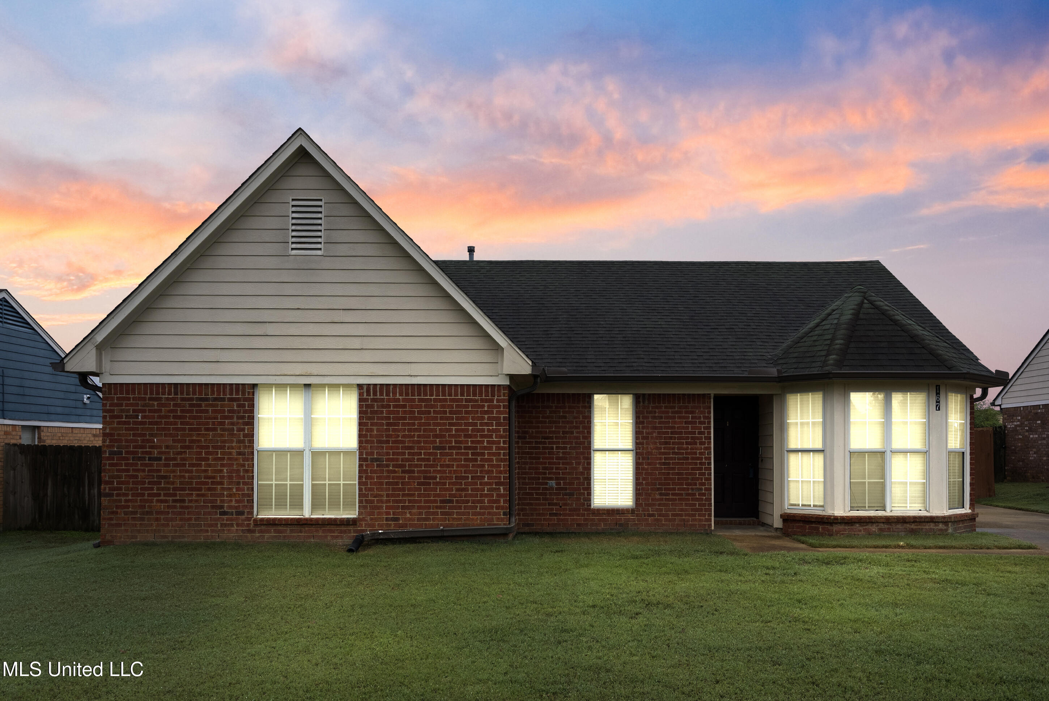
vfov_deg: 46.5
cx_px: 524
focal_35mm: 28
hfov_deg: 65.4
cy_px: 350
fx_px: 816
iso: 800
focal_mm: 28
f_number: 9
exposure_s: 1/160
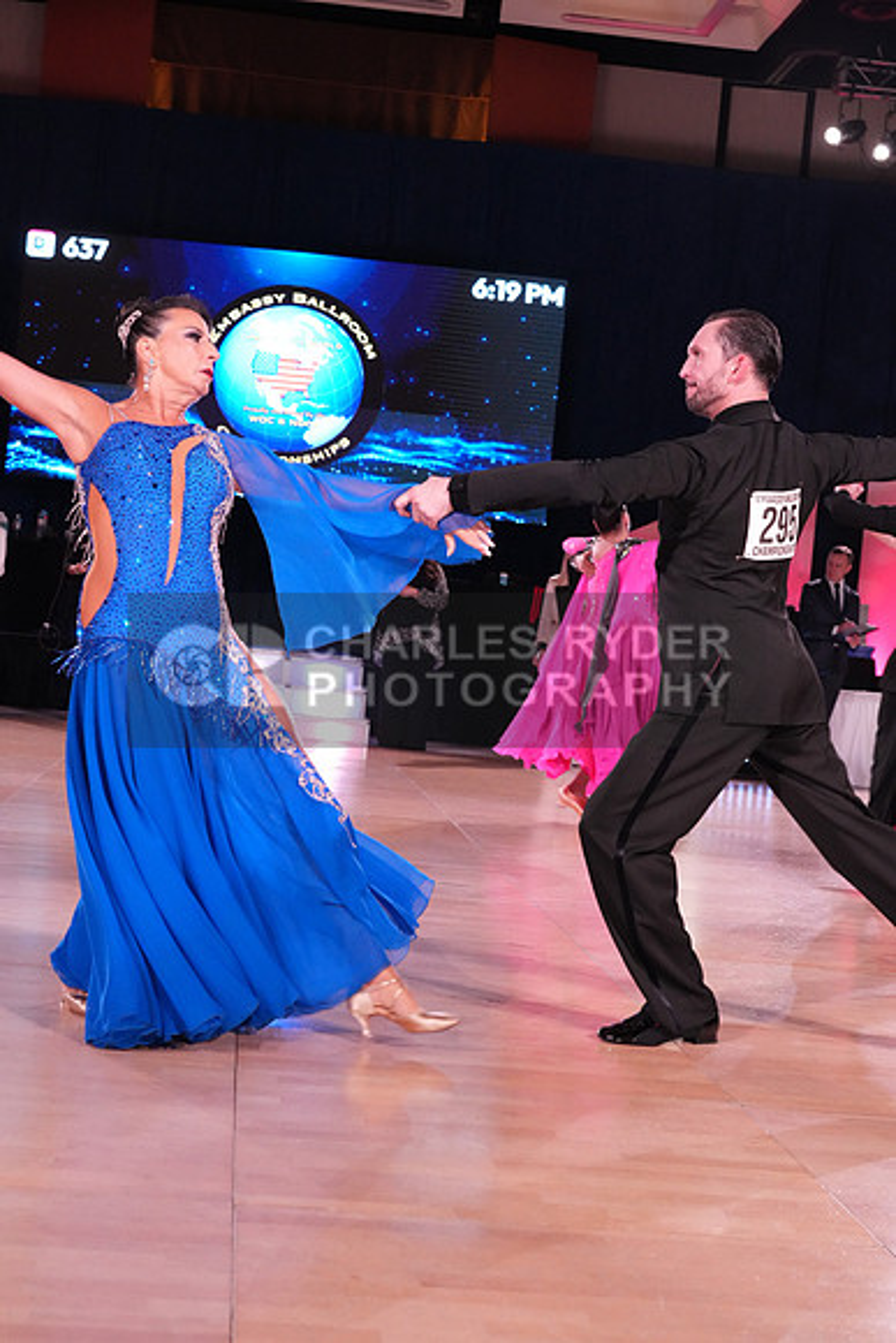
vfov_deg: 35.6
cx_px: 448
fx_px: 2089
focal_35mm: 56
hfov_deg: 24.2
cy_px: 672
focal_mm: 56
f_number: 8
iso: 6400
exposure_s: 1/200
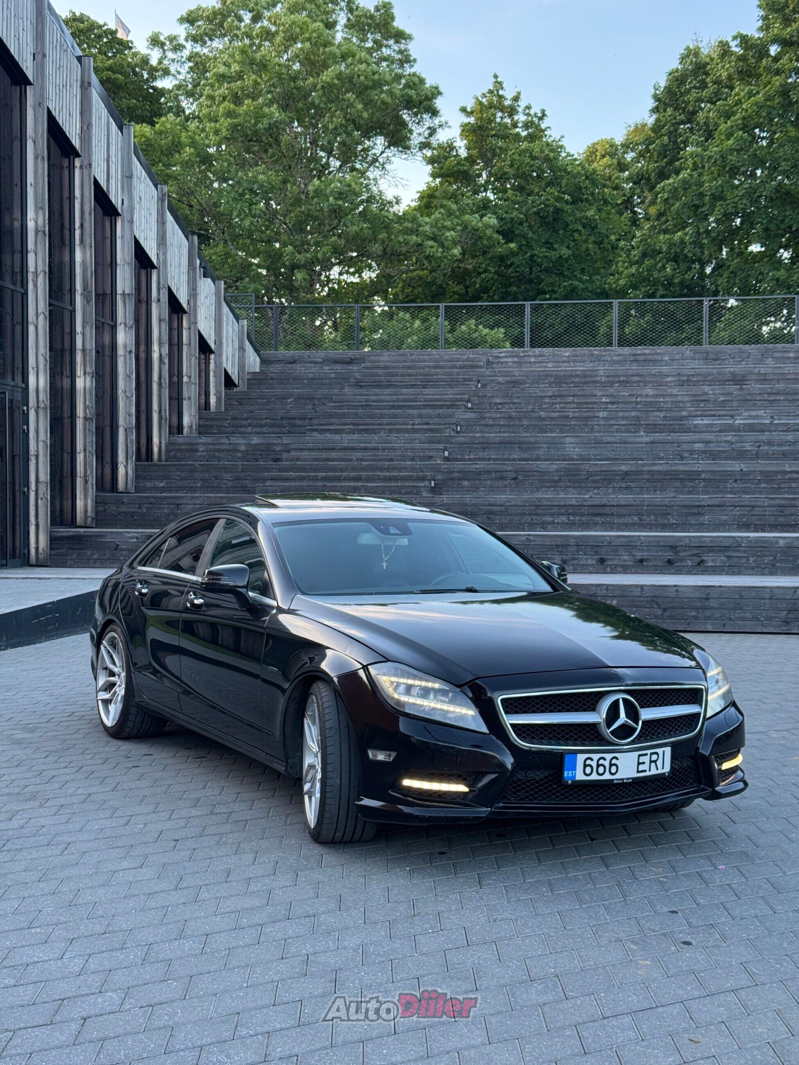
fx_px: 1477
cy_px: 532
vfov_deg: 39.7
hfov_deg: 30.3
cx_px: 400
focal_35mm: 48
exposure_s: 1/140
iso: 64
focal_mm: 6.76
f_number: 1.78
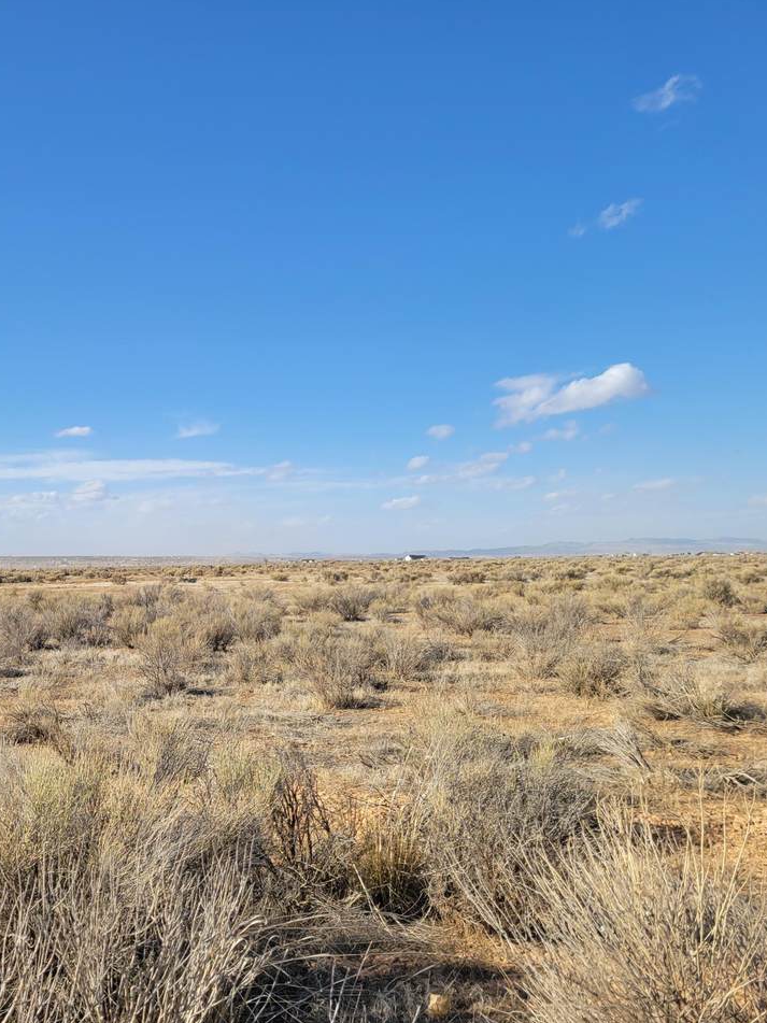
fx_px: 1034
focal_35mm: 35
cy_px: 510
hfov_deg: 38.5
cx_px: 111
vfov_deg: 52.6
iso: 40
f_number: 1.8
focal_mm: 5.4
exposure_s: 1/2664
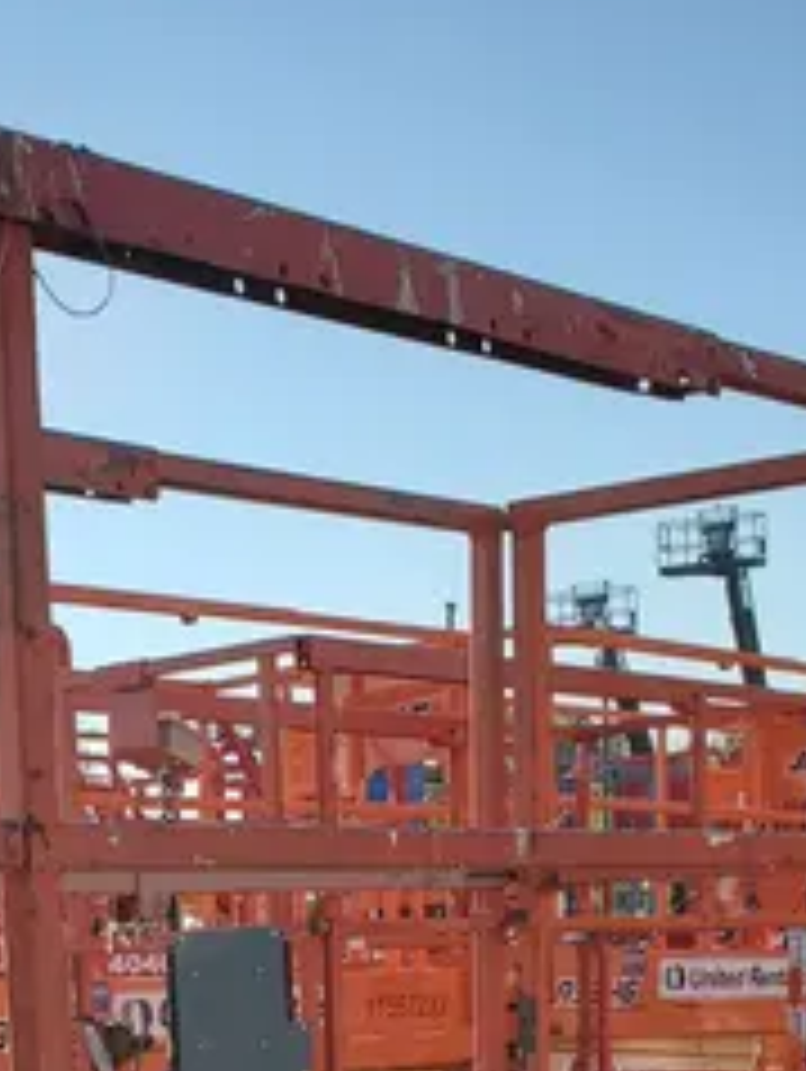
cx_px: 194
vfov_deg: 20.9
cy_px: 1586
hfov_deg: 18.3
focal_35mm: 80
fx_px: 2479
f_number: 2.4
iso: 50
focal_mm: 4.3
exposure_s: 1/1147
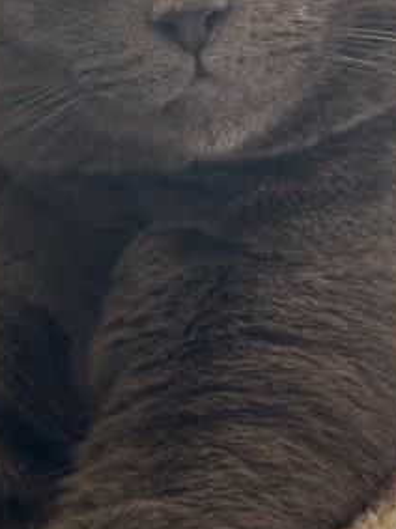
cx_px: 142
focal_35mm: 113
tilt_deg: -18.1
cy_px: 141
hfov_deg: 13.1
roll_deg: +6.3
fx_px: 1725
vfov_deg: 17.3
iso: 200
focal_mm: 6.76
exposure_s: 1/60
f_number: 1.78
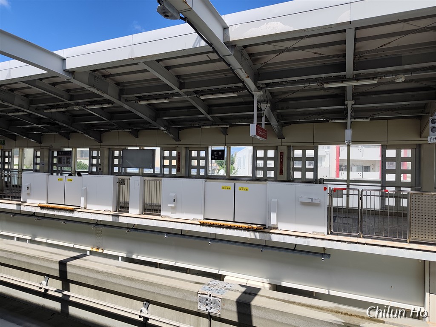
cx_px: 218
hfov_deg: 73.9
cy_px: 164
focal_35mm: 23
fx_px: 290
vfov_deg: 58.9
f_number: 1.7
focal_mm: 6.07
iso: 50
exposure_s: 1/912
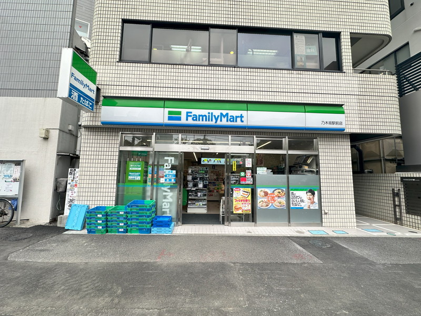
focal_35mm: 14
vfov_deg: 85.7
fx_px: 170
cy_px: 158
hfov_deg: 102.1
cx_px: 210
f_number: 2.2
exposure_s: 1/244
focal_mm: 2.22
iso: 40
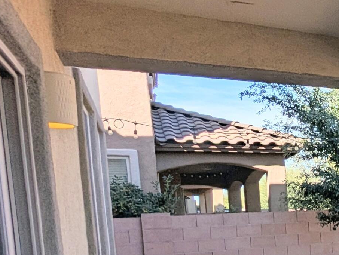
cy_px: 239
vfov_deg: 26.5
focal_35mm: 53
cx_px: 522
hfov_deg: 25.7
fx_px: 520
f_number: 2.2
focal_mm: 2.35
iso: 47
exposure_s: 1/2020
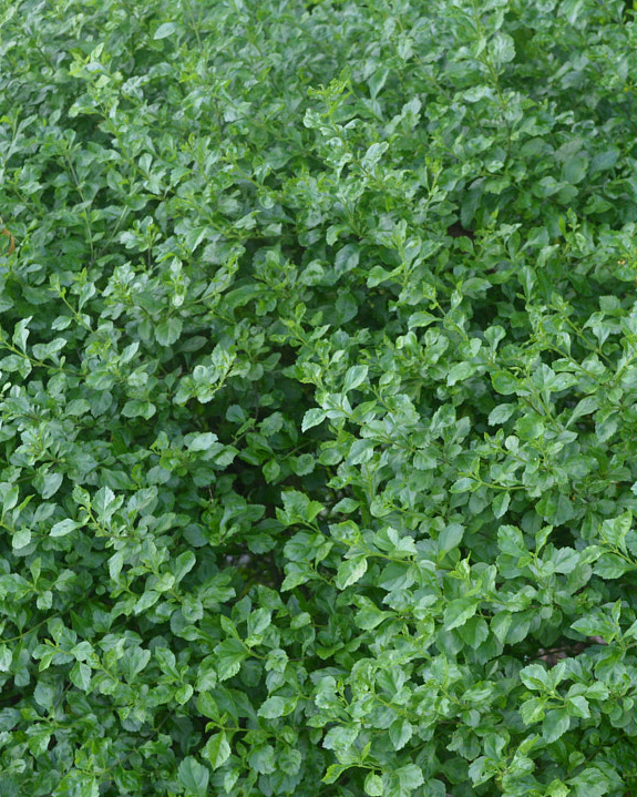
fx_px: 1698
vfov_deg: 26.3
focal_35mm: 72
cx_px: 405
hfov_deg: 21.2
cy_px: 490
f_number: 5.6
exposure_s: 1/125
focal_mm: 23
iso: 320
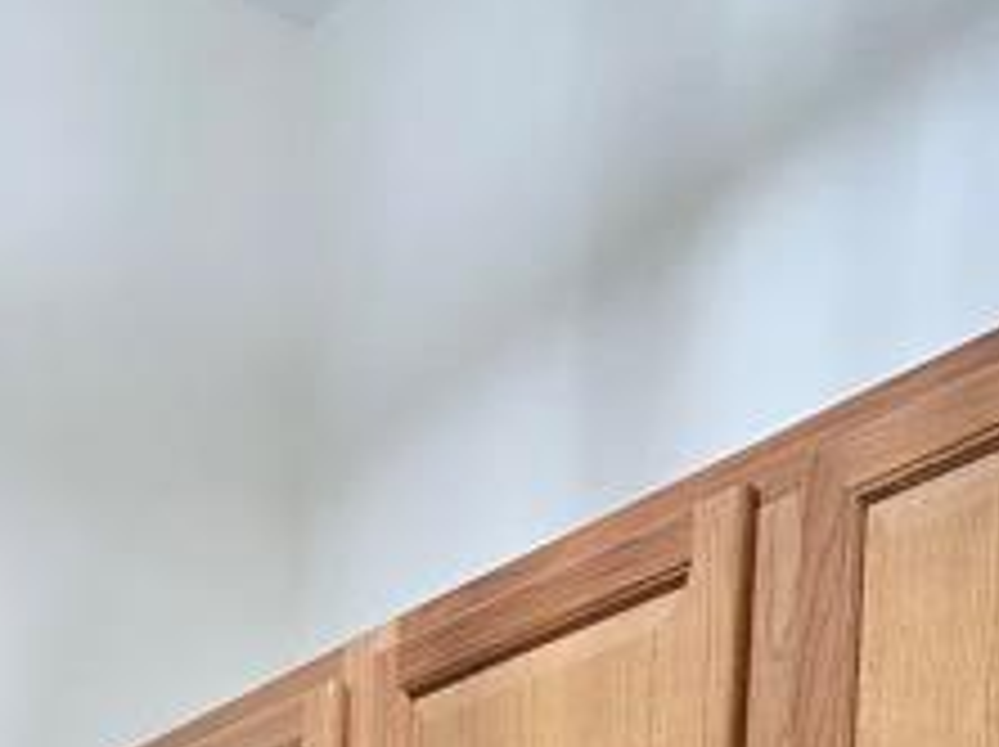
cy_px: 1562
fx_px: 1730
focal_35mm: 60
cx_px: 99
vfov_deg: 16.9
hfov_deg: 30.8
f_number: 2.2
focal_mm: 2.2
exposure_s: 1/60
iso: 320
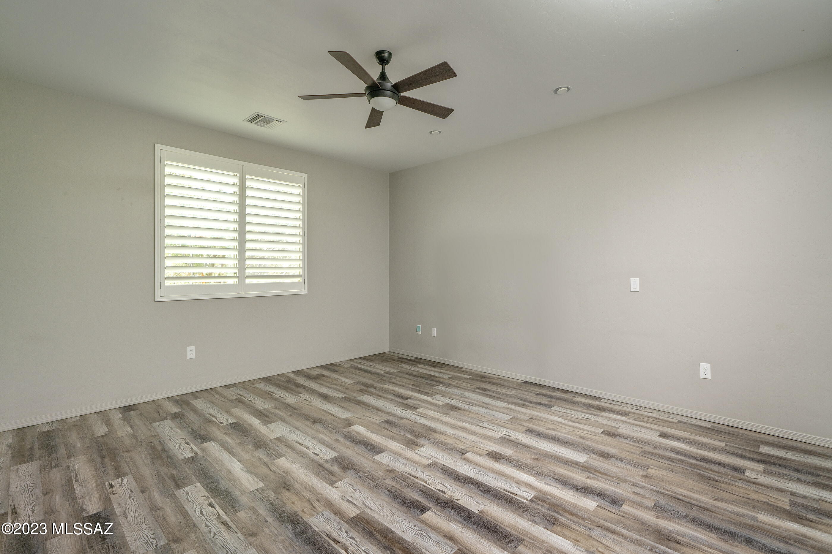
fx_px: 347
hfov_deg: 100.4
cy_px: 277
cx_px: 416
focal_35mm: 15
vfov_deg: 77.3
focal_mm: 15
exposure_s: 1/40
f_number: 8
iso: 200
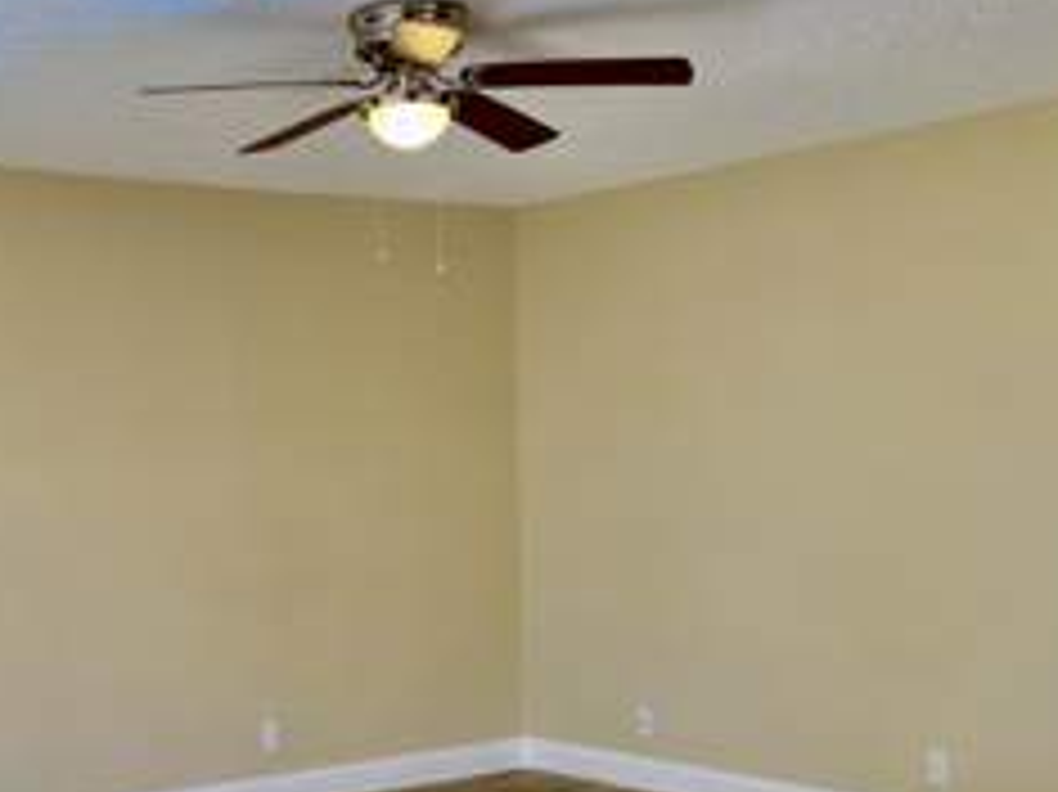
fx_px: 1619
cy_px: 605
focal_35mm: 53
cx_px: 257
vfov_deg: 27.1
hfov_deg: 35.3
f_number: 1.8
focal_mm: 4.25
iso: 25
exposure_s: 1/120
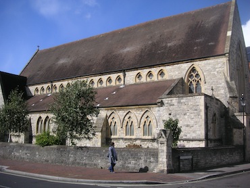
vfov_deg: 38.7
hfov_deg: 50.1
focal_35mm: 37
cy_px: 94
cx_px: 125
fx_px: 267
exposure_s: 1/180
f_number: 6.7
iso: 50
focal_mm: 6.1
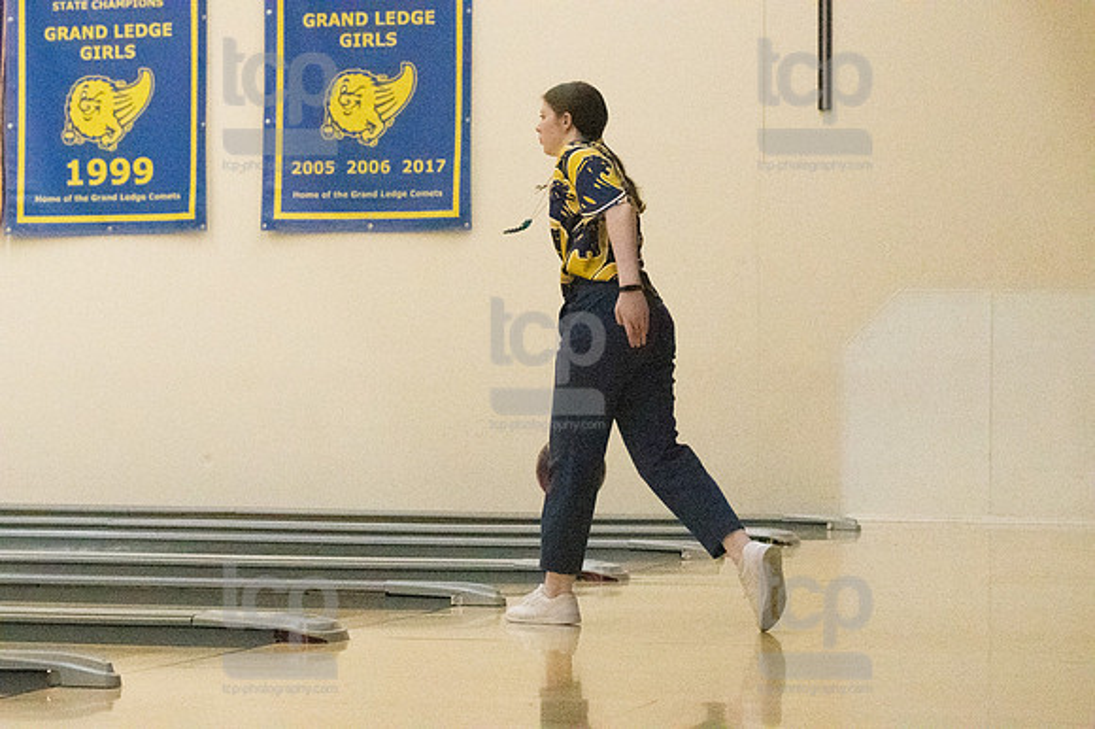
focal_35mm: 117
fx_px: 3557
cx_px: 548
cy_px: 364
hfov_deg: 17.5
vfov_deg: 11.7
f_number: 4.5
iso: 10000
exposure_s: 1/1250
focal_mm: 78
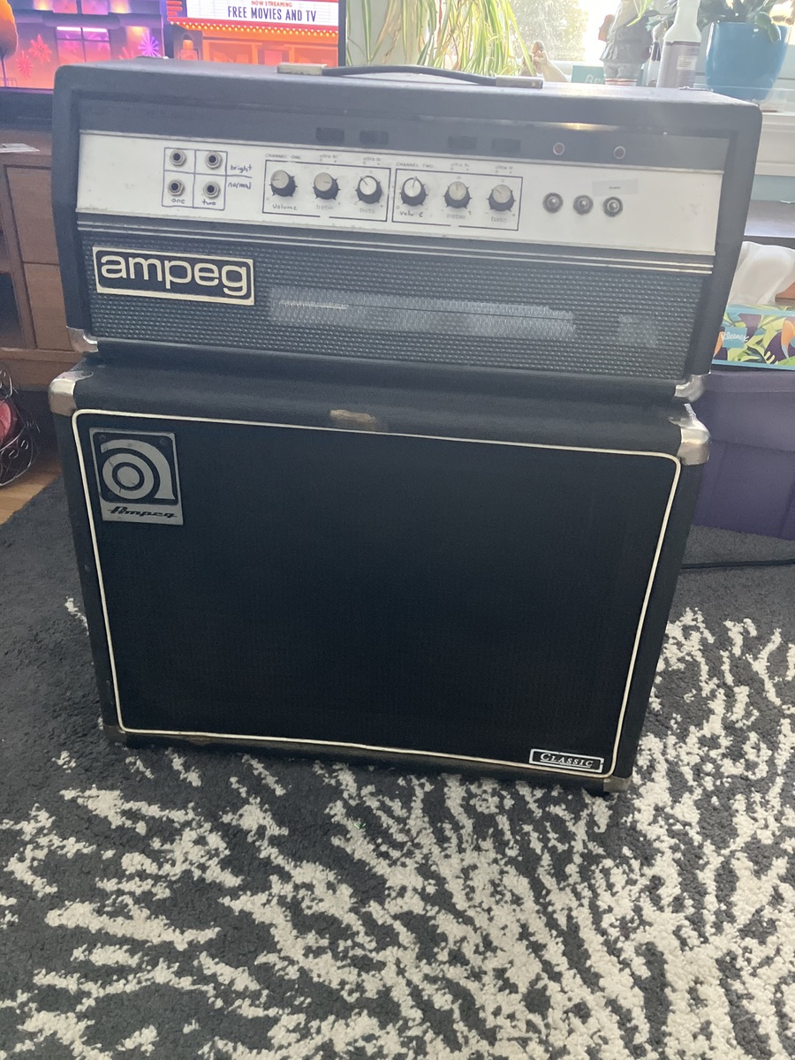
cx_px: 398
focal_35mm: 28
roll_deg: -2.0
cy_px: 530
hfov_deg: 49.7
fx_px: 857
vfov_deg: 63.4
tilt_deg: -28.6
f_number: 1.8
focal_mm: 3.99
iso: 400
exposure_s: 1/36
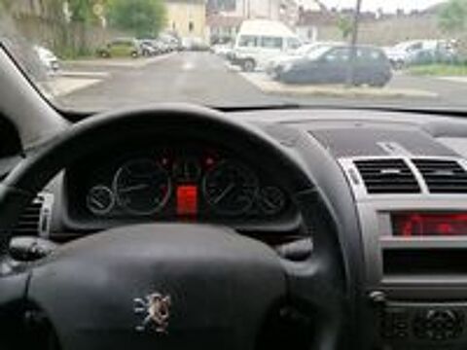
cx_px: 234
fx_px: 364
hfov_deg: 65.3
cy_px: 175
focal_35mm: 27
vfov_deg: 51.4
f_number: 1.8
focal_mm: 3.95
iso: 64
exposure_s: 1/50
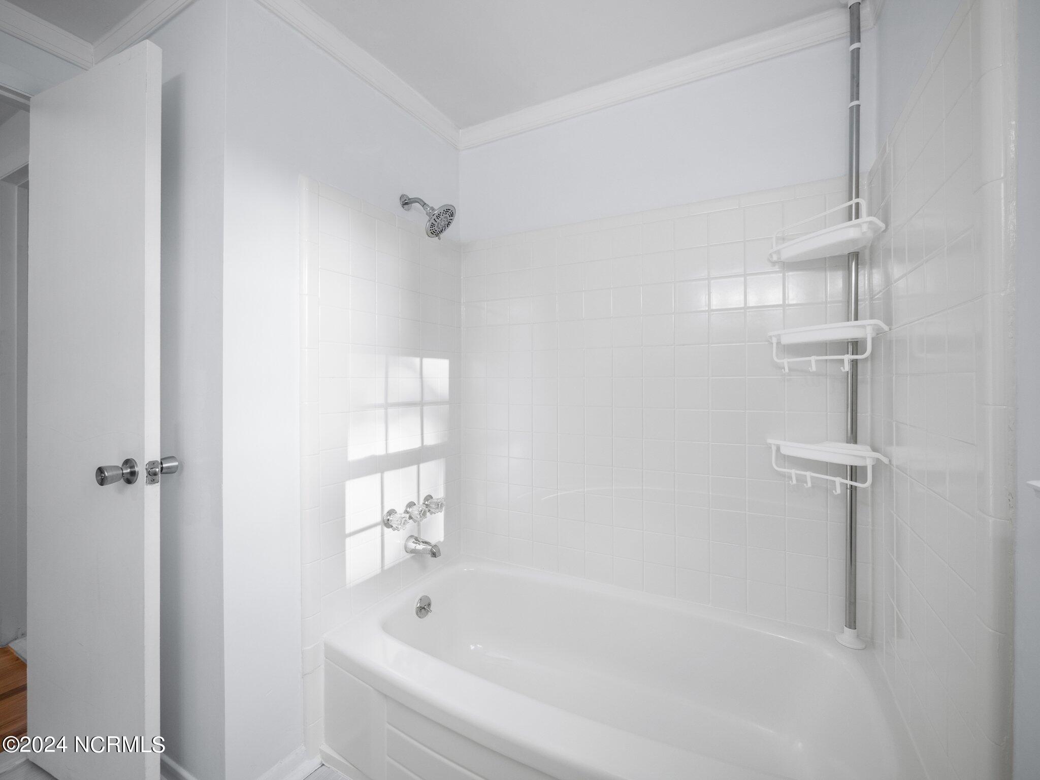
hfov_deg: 102.1
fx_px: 421
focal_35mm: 14
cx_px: 520
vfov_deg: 85.7
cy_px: 390
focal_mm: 7
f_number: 4
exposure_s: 1/15
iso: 200
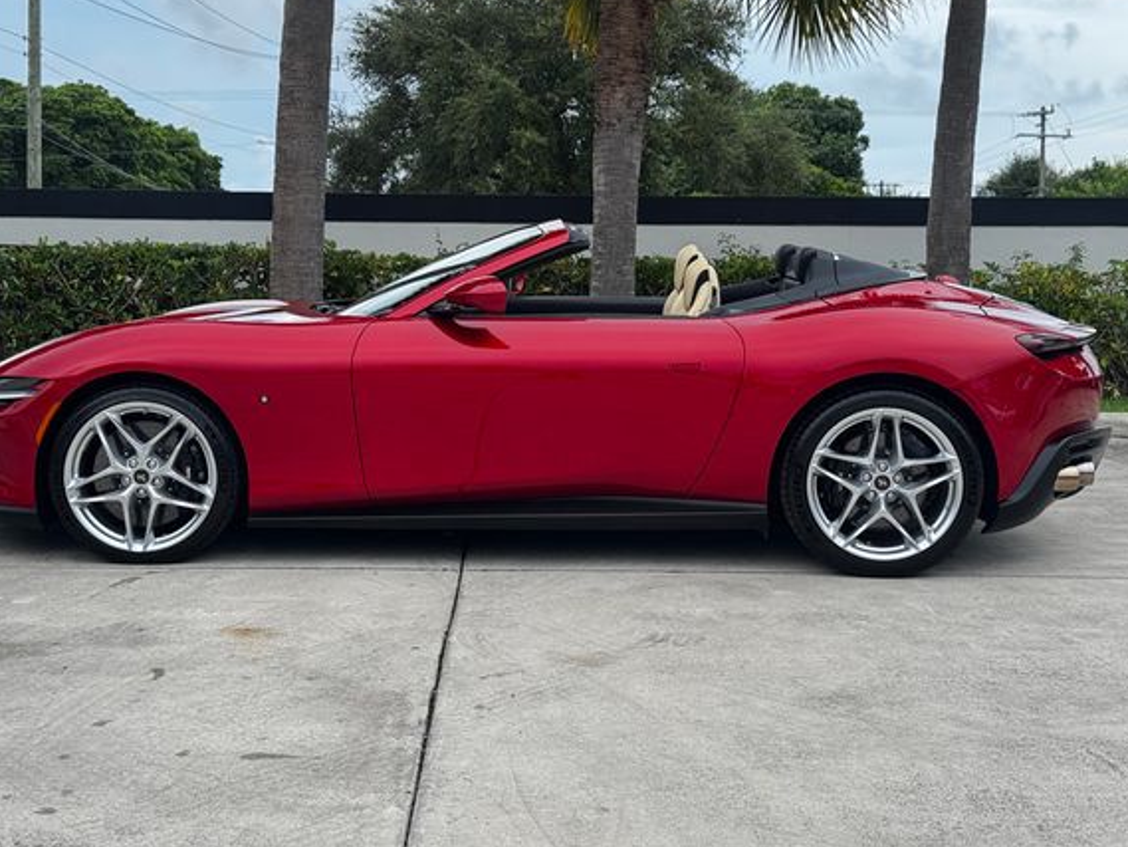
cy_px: 389
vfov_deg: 27.0
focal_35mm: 54
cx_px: 537
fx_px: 1760
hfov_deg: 35.5
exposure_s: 1/639
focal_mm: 6.76
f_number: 1.78
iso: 64
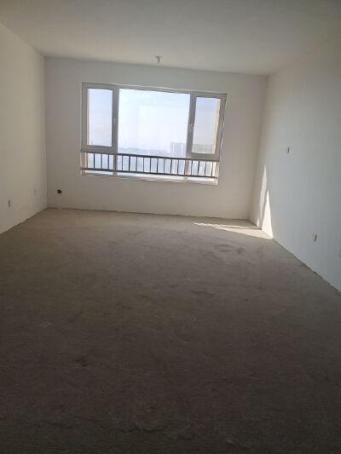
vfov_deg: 76.4
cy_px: 227
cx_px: 170
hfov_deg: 61.1
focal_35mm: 22
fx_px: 289
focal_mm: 4.71
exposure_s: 1/588
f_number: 1.79
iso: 50
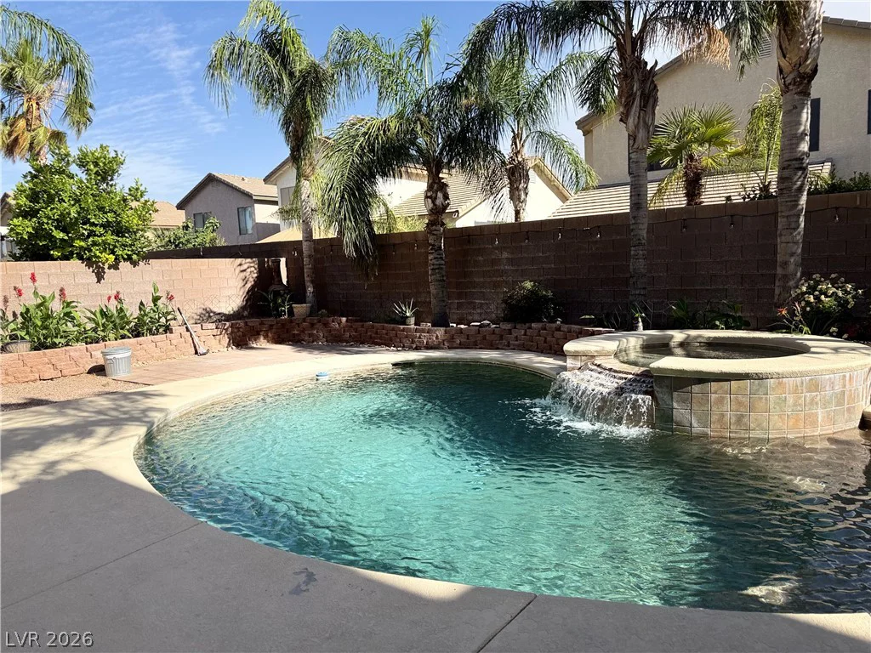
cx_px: 436
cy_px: 326
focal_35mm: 24
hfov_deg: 71.6
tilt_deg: -4.9
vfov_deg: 56.8
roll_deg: +3.0
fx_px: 604
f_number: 1.78
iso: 80
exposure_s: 1/3021
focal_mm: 6.76
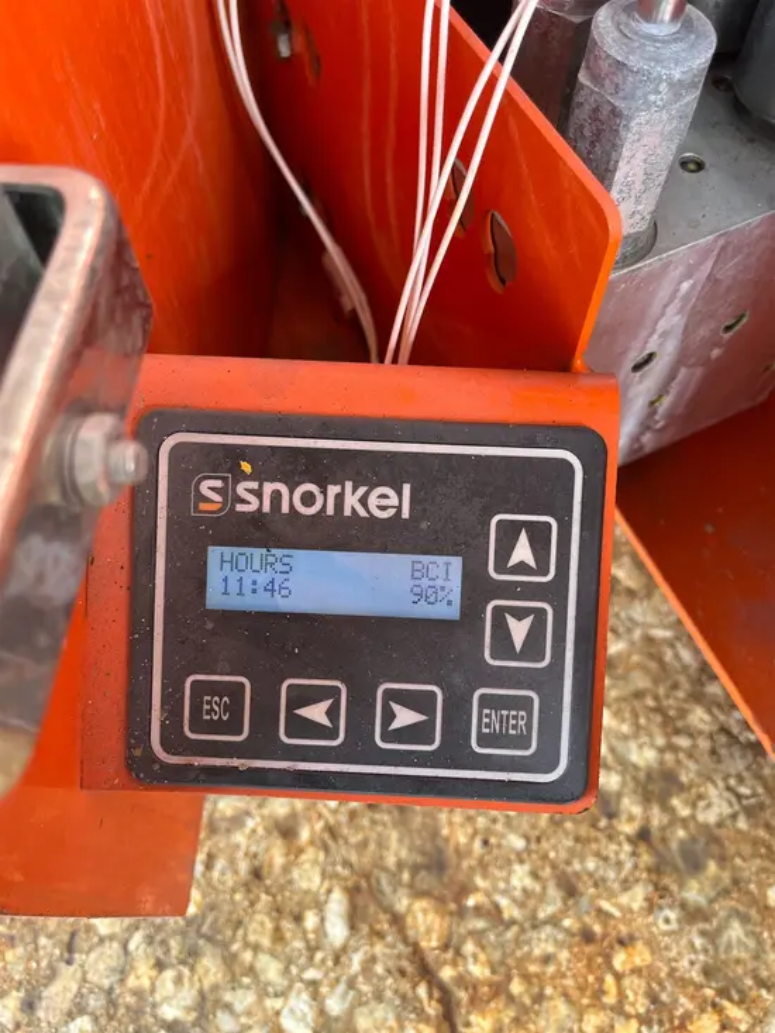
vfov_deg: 67.3
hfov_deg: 53.1
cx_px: 388
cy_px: 516
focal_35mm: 26
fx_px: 776
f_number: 1.6
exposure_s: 1/122
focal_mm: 5.1
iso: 80
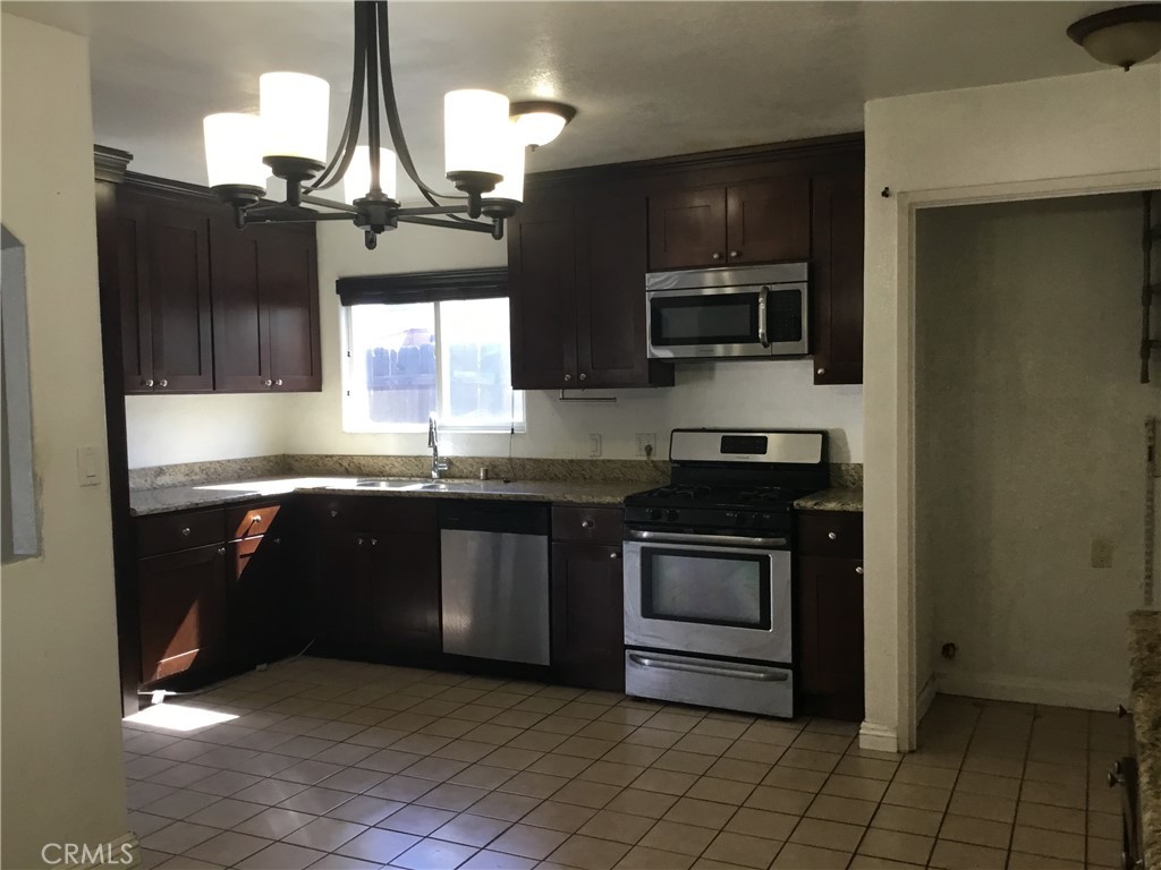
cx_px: 580
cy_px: 435
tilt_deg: -2.5
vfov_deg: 45.4
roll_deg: +1.6
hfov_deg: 58.4
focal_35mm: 31
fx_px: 1040
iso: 32
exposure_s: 1/30
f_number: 2.4
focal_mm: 3.3
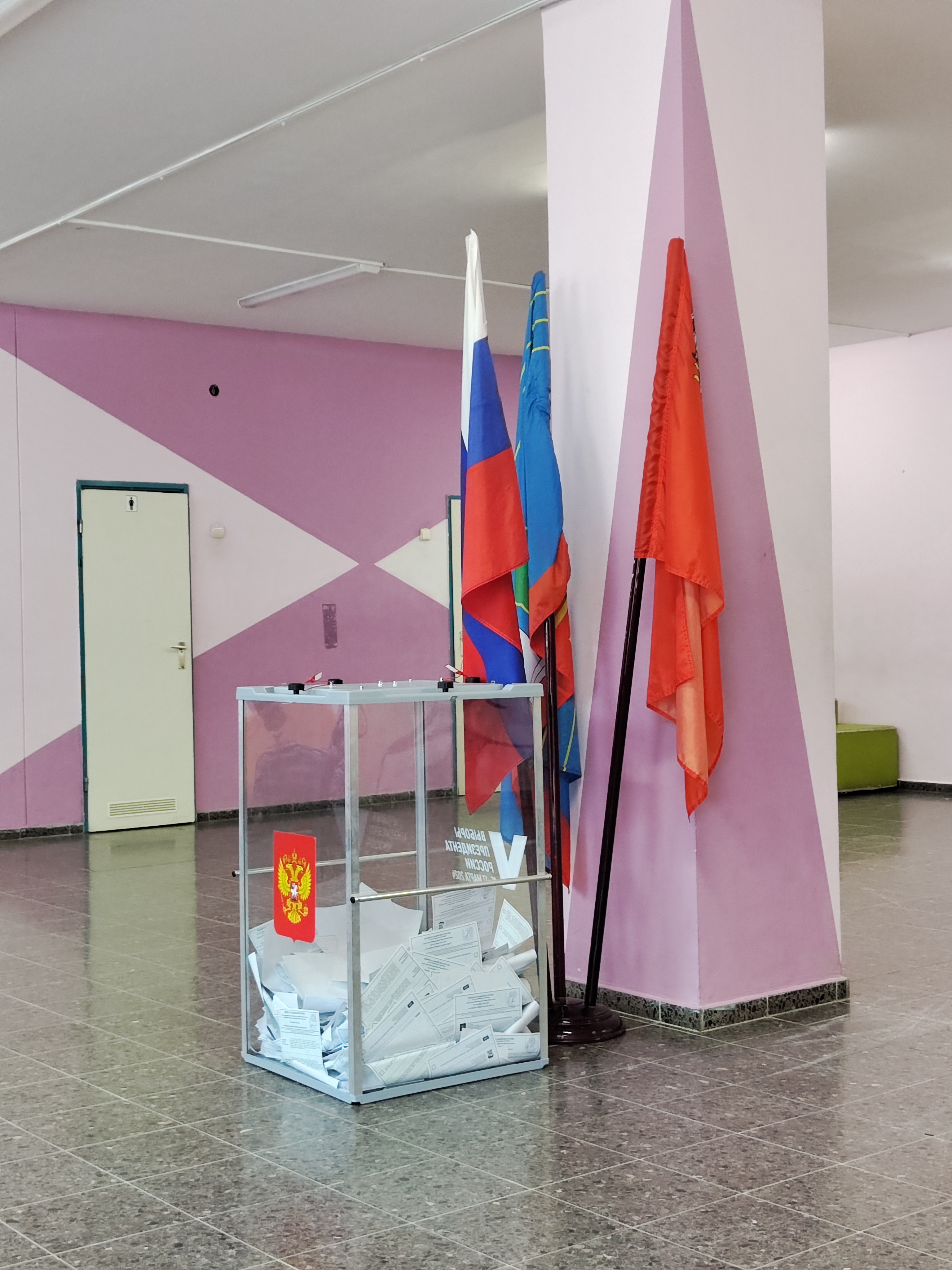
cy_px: 635
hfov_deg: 30.9
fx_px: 1723
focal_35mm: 47
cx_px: 476
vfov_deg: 40.4
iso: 450
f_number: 1.88
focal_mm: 5.59
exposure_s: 1/50
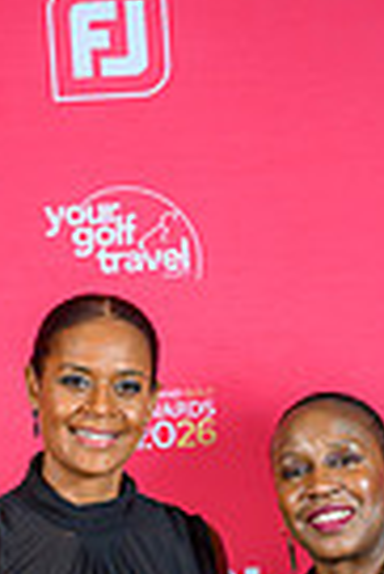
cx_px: 333
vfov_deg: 11.2
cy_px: 912
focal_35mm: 175
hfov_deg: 7.8
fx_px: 2793
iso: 250
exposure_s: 1/160
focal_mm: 53
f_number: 7.1
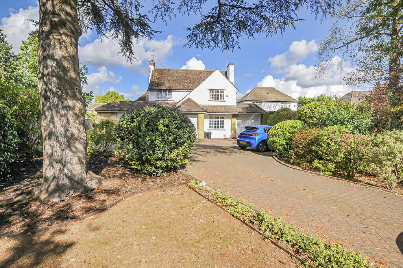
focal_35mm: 17
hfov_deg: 92.5
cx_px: 202
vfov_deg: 69.5
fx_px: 193
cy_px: 134
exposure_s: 1/640
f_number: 5.6
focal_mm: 11.5
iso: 200
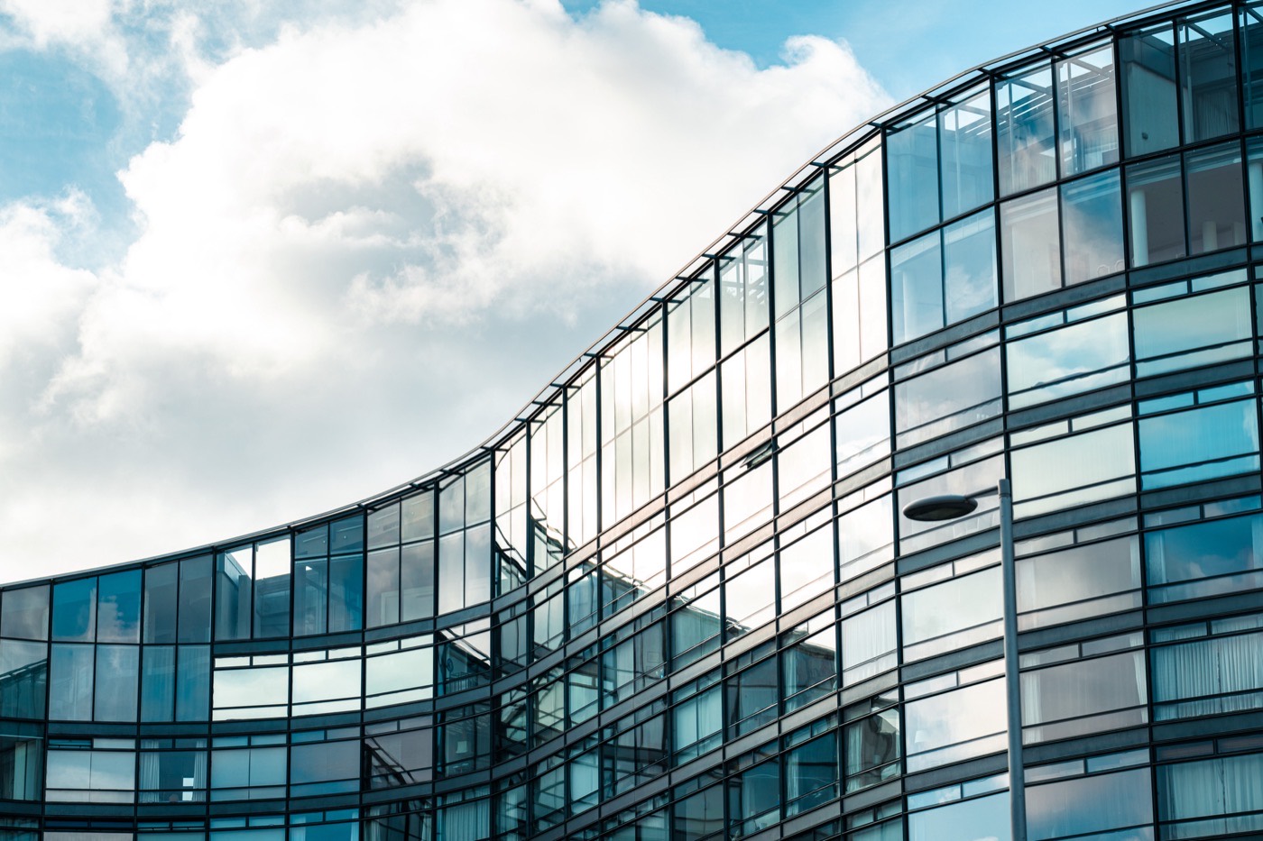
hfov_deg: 19.5
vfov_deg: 13.0
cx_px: 632
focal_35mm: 105
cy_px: 420
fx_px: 3683
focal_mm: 105
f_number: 7.1
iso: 100
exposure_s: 1/200
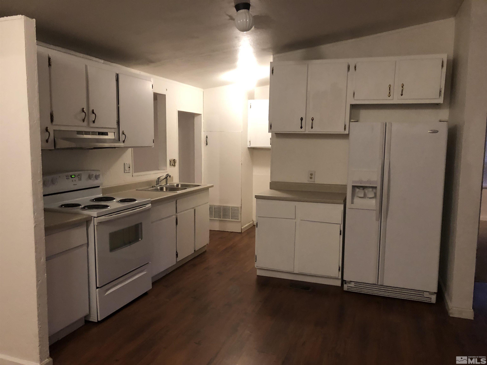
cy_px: 182
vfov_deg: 49.7
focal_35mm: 28
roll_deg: -0.1
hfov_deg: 63.4
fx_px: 394
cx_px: 244
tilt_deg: -4.3
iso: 100
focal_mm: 3.99
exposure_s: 1/9
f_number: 1.8
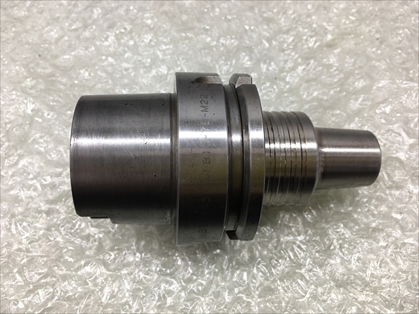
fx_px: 351
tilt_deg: -66.8
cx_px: 210
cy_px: 157
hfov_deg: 61.7
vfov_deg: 48.2
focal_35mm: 29
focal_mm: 4.15
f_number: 2.2
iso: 32
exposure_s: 1/100
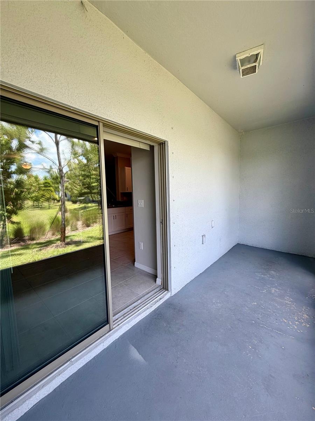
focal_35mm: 14
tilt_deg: -5.6
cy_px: 210
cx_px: 158
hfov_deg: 85.7
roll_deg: +1.6
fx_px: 170
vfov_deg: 102.1
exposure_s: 1/121
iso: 50
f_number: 2.2
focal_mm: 2.22
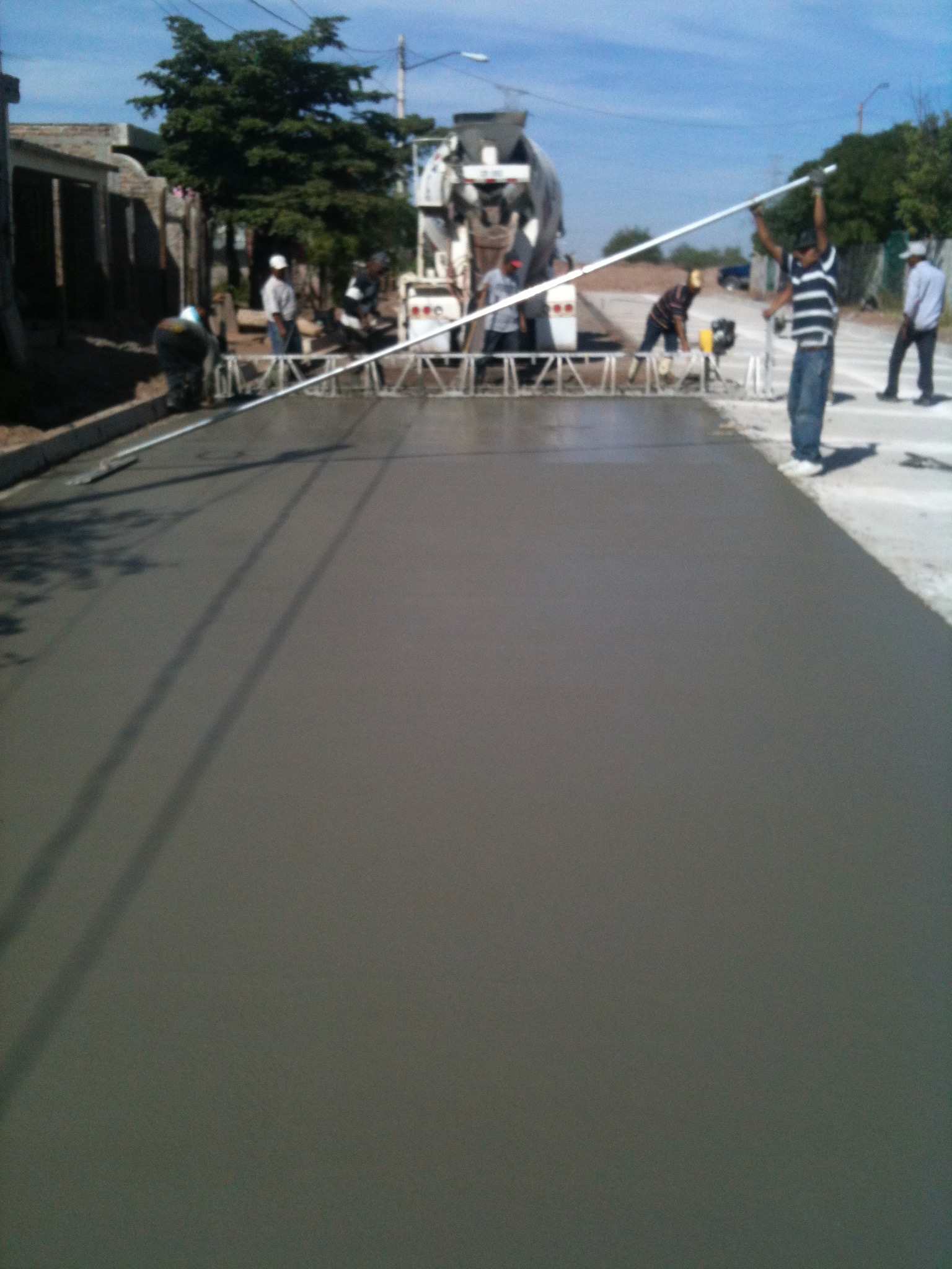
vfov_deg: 52.6
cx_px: 476
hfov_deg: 40.7
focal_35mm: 35
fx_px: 1283
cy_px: 634
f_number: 2.8
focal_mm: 3.85
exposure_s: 1/1713
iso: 64
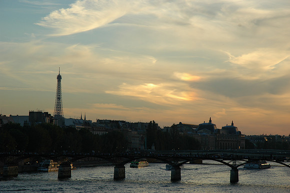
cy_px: 96
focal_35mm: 105
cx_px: 145
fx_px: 845
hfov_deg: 19.5
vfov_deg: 13.0
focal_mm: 70
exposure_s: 1/250
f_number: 8
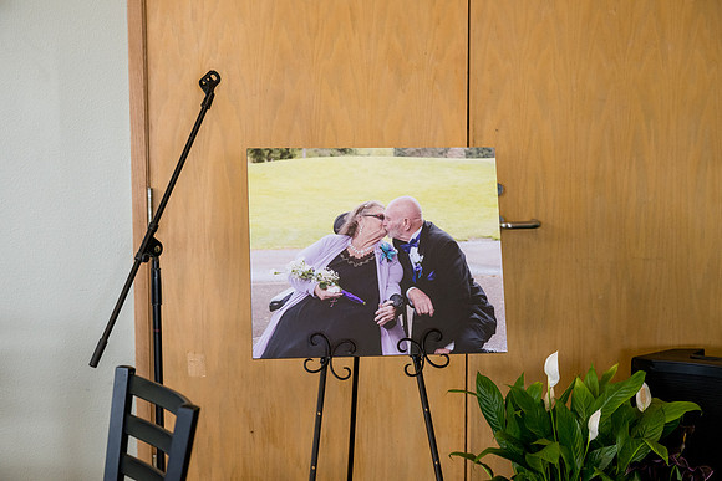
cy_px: 240
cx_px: 361
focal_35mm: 68
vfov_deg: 20.0
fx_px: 1364
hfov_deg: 29.6
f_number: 4
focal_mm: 68
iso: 2000
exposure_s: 1/250
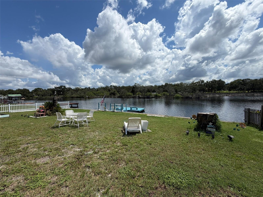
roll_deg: +0.7
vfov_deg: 85.7
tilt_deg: -3.2
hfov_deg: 102.1
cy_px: 98
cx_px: 132
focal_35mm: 14
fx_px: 106
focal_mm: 2.22
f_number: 2.2
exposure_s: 1/1572
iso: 20
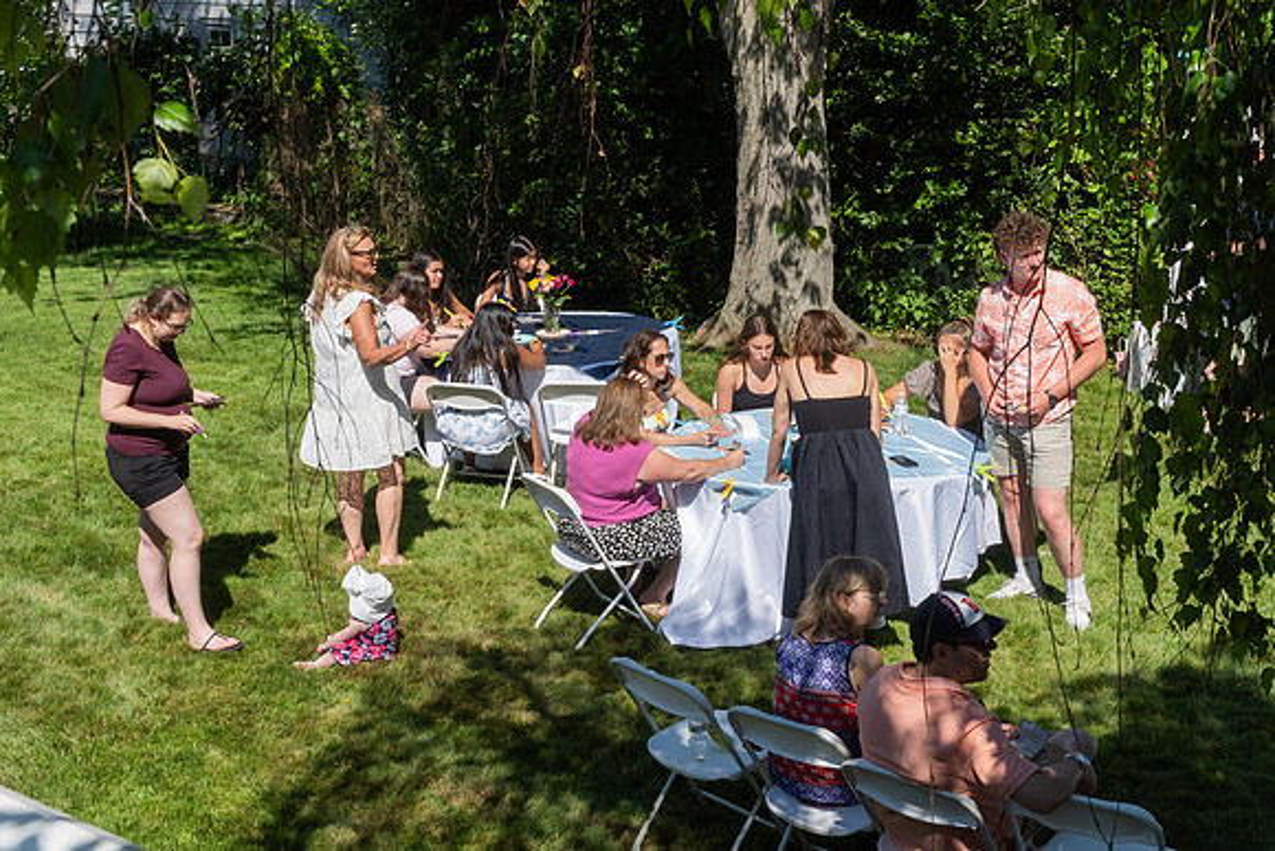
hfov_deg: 42.3
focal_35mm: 46
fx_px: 1647
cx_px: 638
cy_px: 426
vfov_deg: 29.0
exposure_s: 1/400
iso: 640
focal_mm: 31
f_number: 16
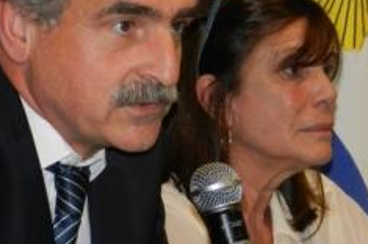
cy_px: 105
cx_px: 155
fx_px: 2940
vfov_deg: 4.8
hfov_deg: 7.2
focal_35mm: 288
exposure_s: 1/30
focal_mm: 25.7
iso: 360
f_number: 5.1
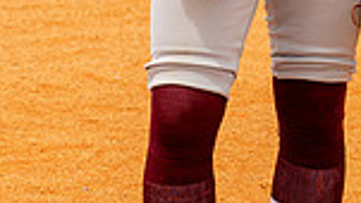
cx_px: 253
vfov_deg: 3.7
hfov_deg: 6.6
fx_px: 3131
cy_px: -296
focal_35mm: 327
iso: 100
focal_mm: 70
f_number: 5.6
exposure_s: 1/800
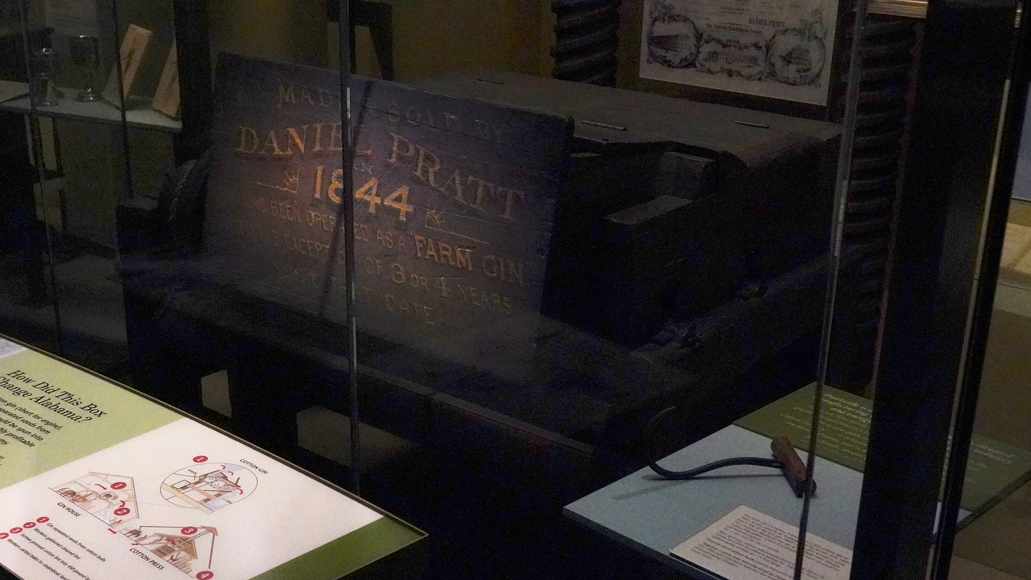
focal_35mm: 32
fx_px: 875
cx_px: 518
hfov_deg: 61.0
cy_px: 291
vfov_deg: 36.7
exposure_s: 1/100
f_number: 5.6
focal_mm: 30
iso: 10000
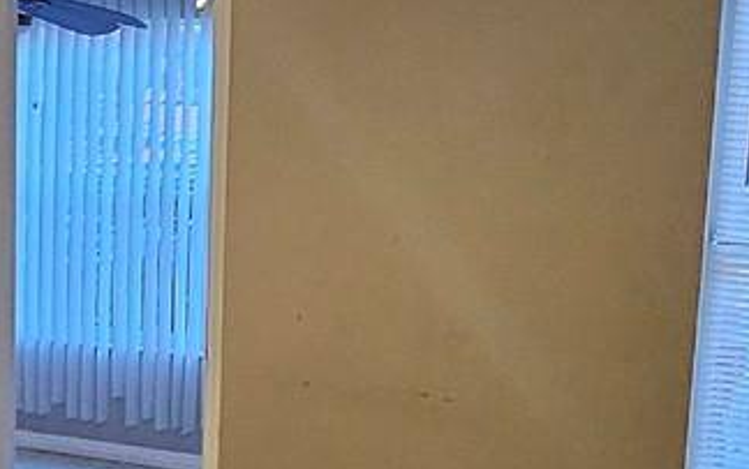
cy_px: 381
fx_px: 1389
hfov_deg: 29.8
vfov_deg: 19.0
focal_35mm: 68
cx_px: 217
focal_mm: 1.74
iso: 400
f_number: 2.2
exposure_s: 1/60
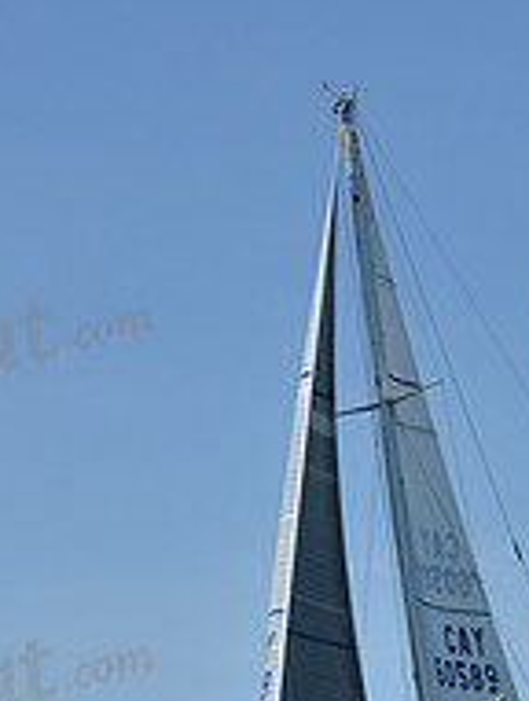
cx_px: 343
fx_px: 4143
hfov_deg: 7.3
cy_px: 851
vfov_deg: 9.5
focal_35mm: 204
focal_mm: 70
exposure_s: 1/1000
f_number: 9
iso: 250
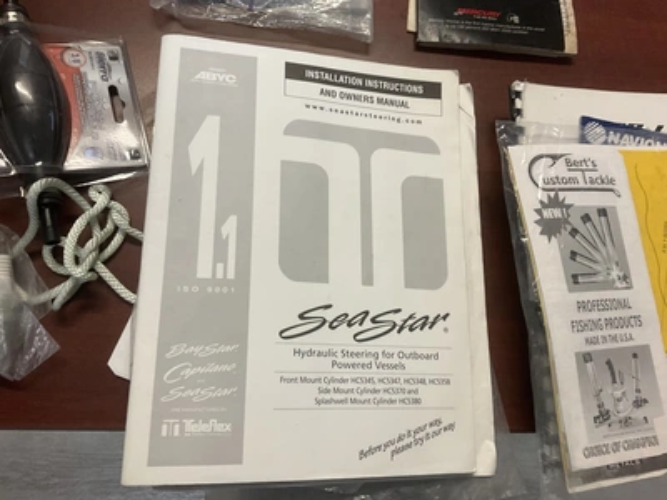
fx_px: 559
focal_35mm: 29
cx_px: 334
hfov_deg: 61.7
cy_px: 250
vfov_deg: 48.2
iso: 100
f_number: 1.8
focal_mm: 3
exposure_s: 1/60
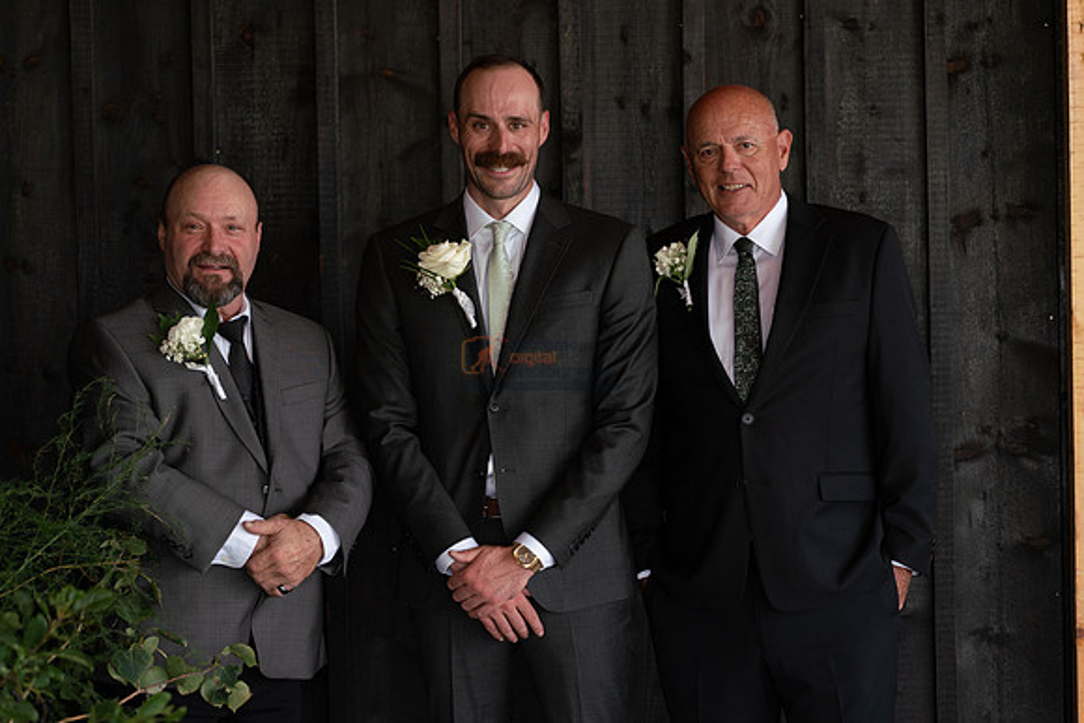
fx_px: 2409
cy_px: 362
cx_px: 542
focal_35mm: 80
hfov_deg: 25.4
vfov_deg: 17.1
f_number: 3.2
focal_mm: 80
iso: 400
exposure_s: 1/400
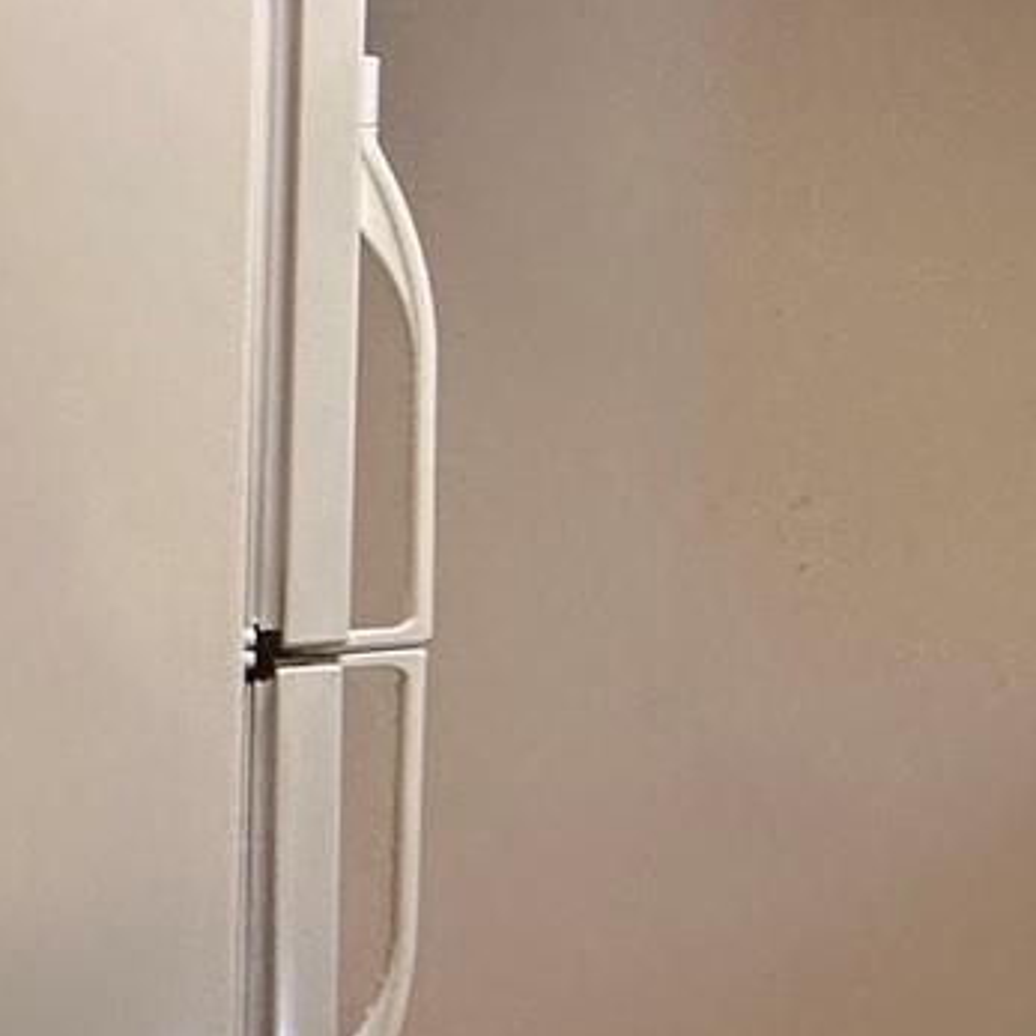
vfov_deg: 23.5
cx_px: 2520
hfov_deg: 14.6
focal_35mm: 73
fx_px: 2472
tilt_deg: +1.8
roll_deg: -1.4
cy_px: 305
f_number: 2.2
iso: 160
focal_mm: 2.22
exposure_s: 1/120
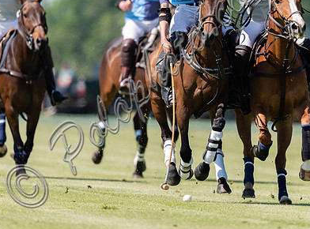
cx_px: 186
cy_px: 81
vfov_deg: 1.8
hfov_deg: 2.4
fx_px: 7432
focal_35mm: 834
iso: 400
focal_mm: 500
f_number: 4
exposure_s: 1/2500
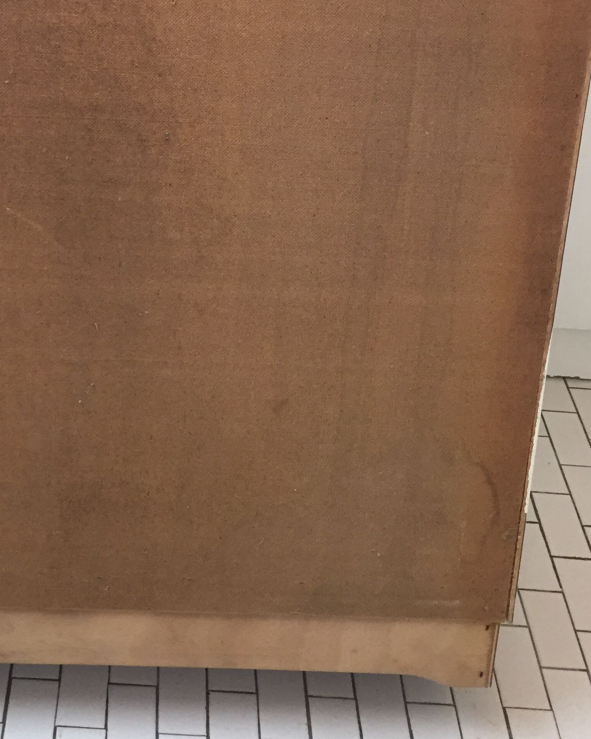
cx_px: 145
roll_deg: -3.2
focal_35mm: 52
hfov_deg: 28.7
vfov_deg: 35.7
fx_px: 1137
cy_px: 250
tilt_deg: -35.3
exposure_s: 1/33
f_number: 2.2
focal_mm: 4.15
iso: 160
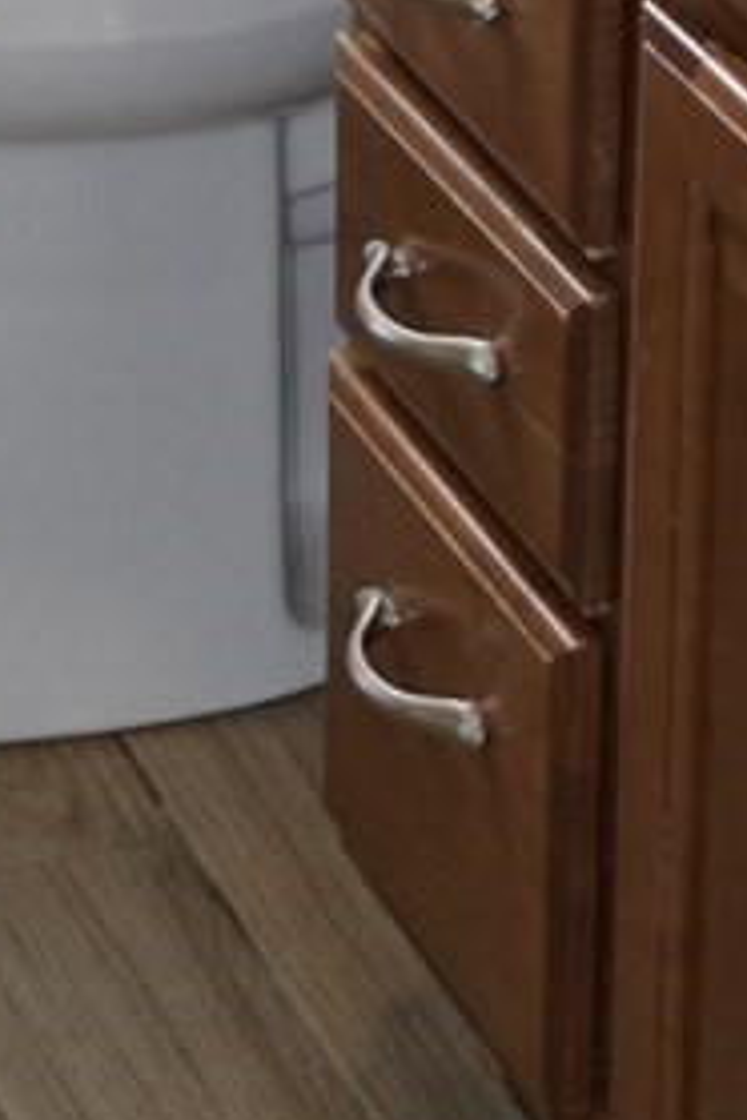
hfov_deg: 7.5
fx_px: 5664
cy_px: -1168
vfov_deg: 10.3
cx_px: 779
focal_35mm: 182
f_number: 4
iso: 400
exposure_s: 1/125
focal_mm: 22
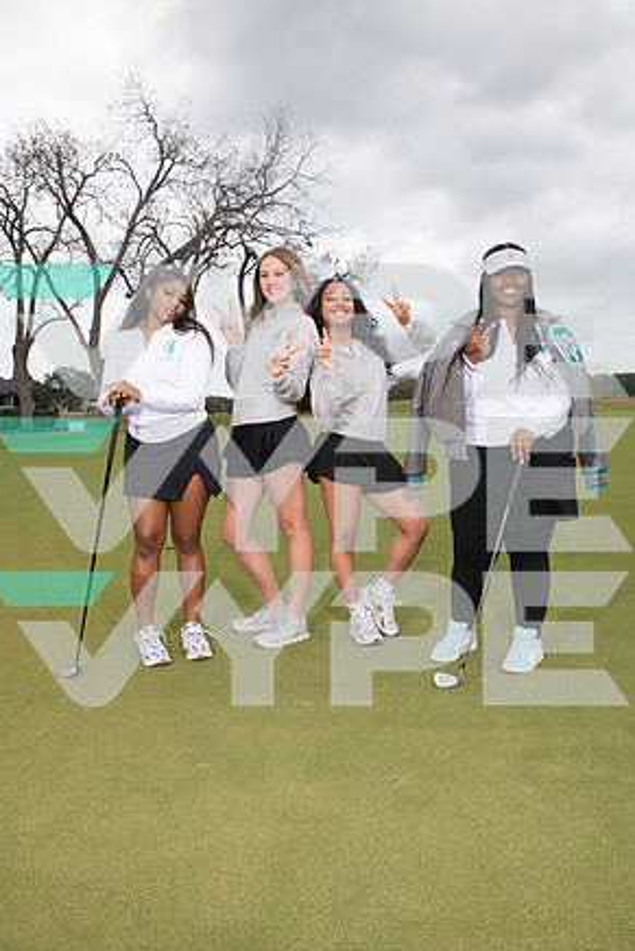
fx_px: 872
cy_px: 486
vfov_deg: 57.2
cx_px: 310
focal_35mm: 33
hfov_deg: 40.0
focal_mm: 32
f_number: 6.3
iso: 100
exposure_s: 1/320
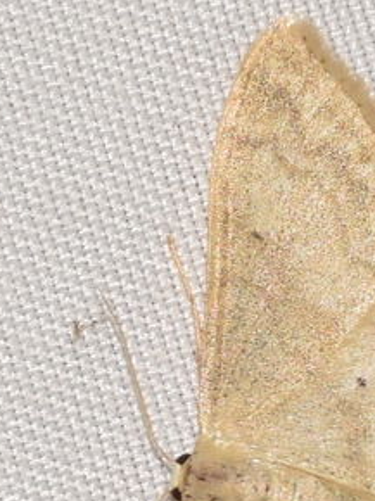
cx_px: 251
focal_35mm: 669
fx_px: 9677
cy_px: 510
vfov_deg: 3.0
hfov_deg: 2.2
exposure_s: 1/160
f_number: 13
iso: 100
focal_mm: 140
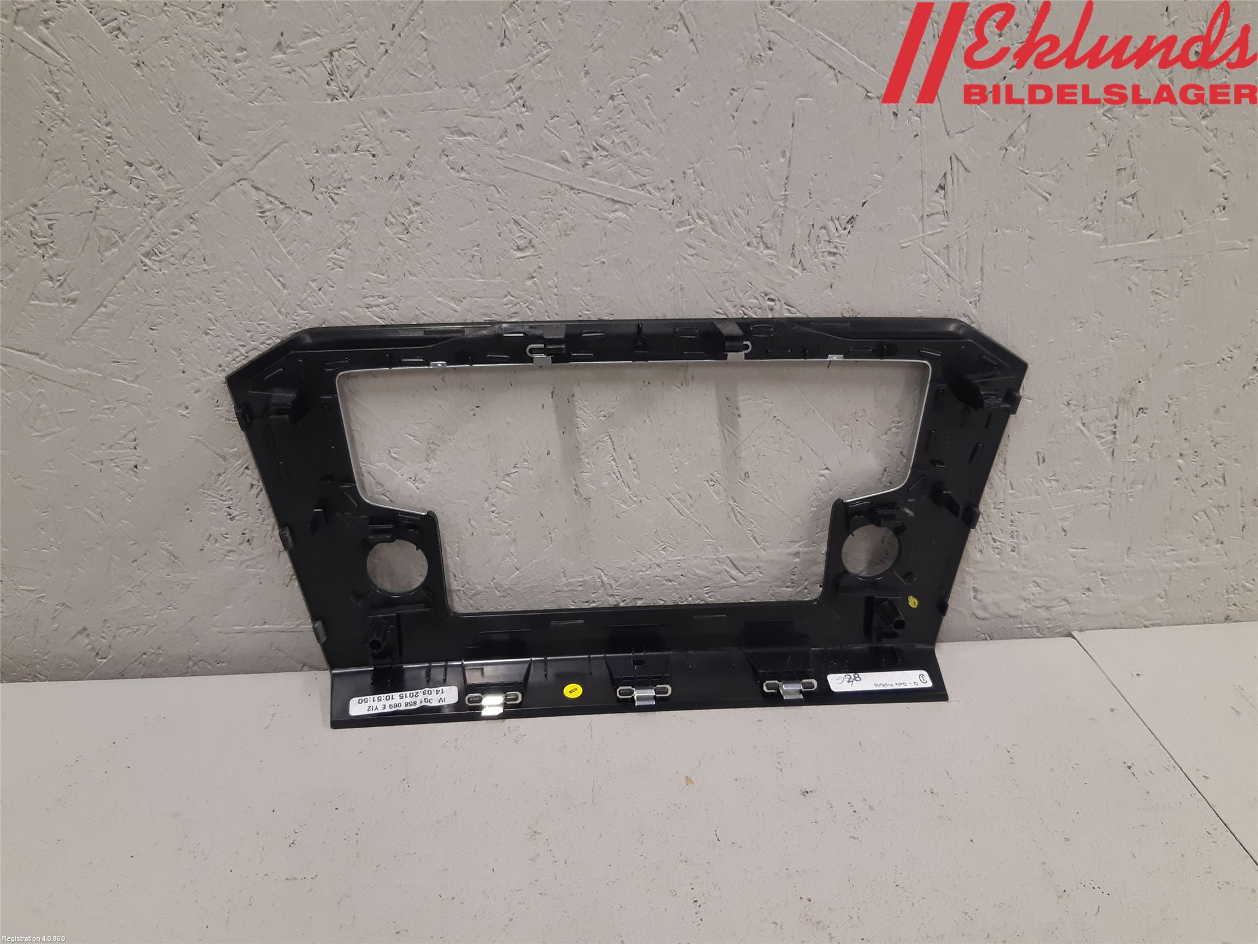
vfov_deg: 53.1
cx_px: 629
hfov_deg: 67.3
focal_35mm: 26
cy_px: 472
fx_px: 945
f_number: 1.7
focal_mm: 3.93
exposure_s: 1/50
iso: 160
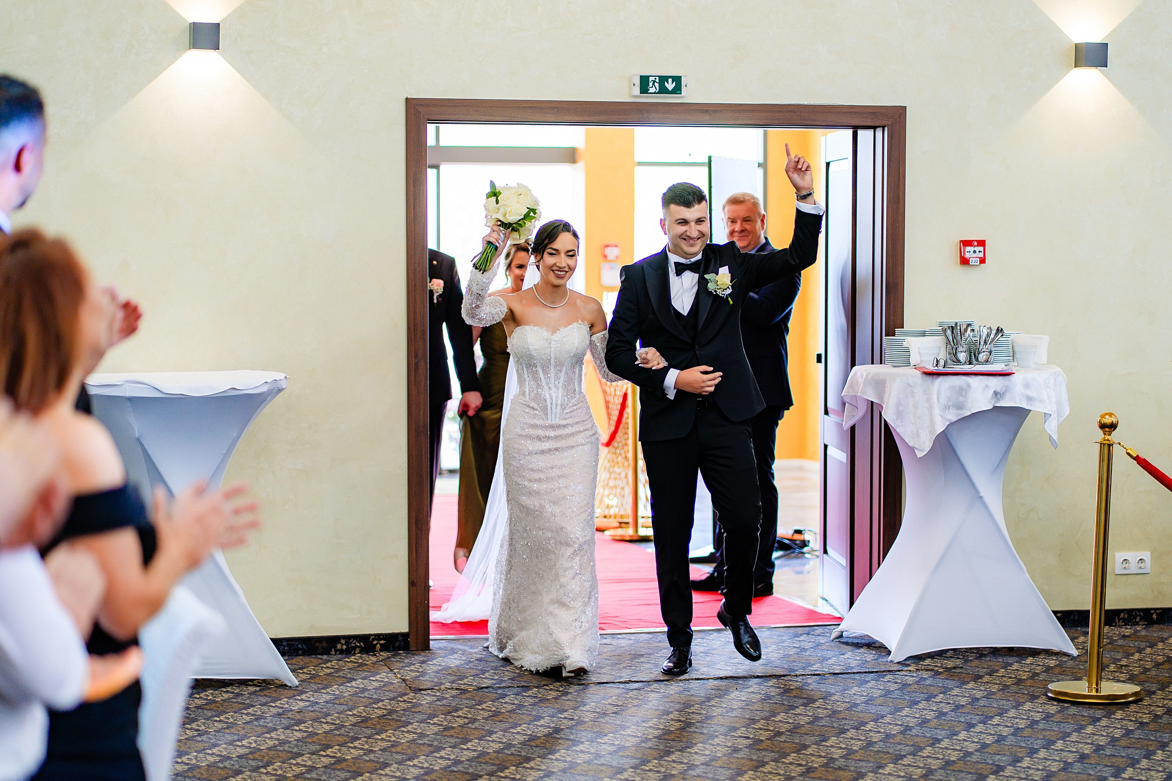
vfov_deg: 16.1
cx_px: 586
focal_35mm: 85
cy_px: 390
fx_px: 2767
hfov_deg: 23.9
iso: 800
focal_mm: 85
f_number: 1.8
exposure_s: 1/250
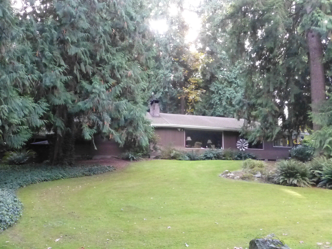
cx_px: 166
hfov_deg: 47.9
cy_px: 124
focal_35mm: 39
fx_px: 374
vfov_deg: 36.8
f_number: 3.9
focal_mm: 6.9
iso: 1600
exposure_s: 1/200
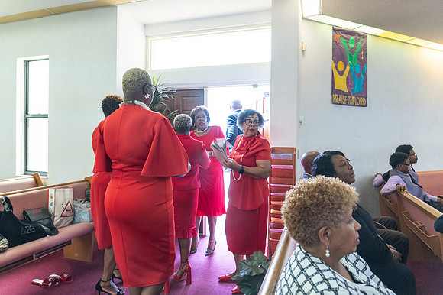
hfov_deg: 69.9
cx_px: 210
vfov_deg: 49.9
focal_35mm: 26
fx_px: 317
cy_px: 140
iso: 1000
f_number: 4
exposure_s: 1/100
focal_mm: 24
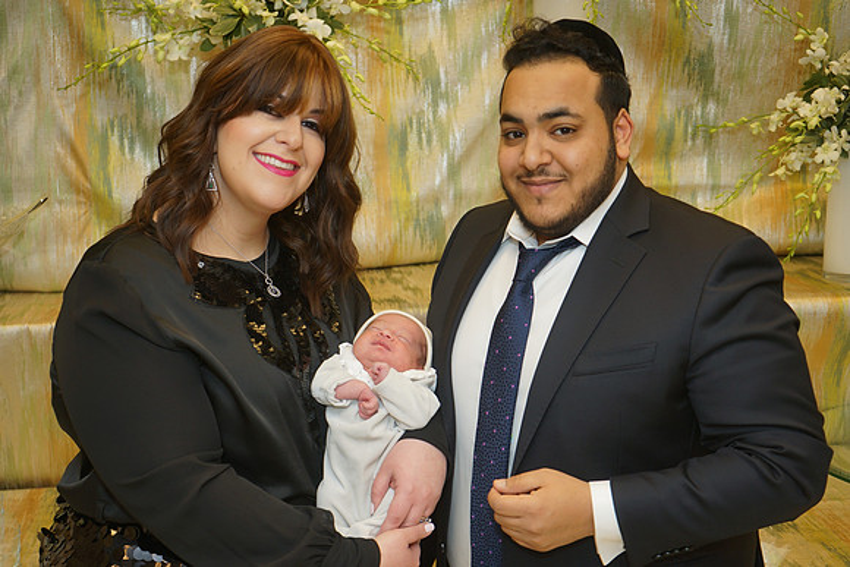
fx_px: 1204
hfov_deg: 38.9
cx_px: 425
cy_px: 284
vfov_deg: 26.5
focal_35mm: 51
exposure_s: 1/100
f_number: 5.6
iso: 400
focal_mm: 51
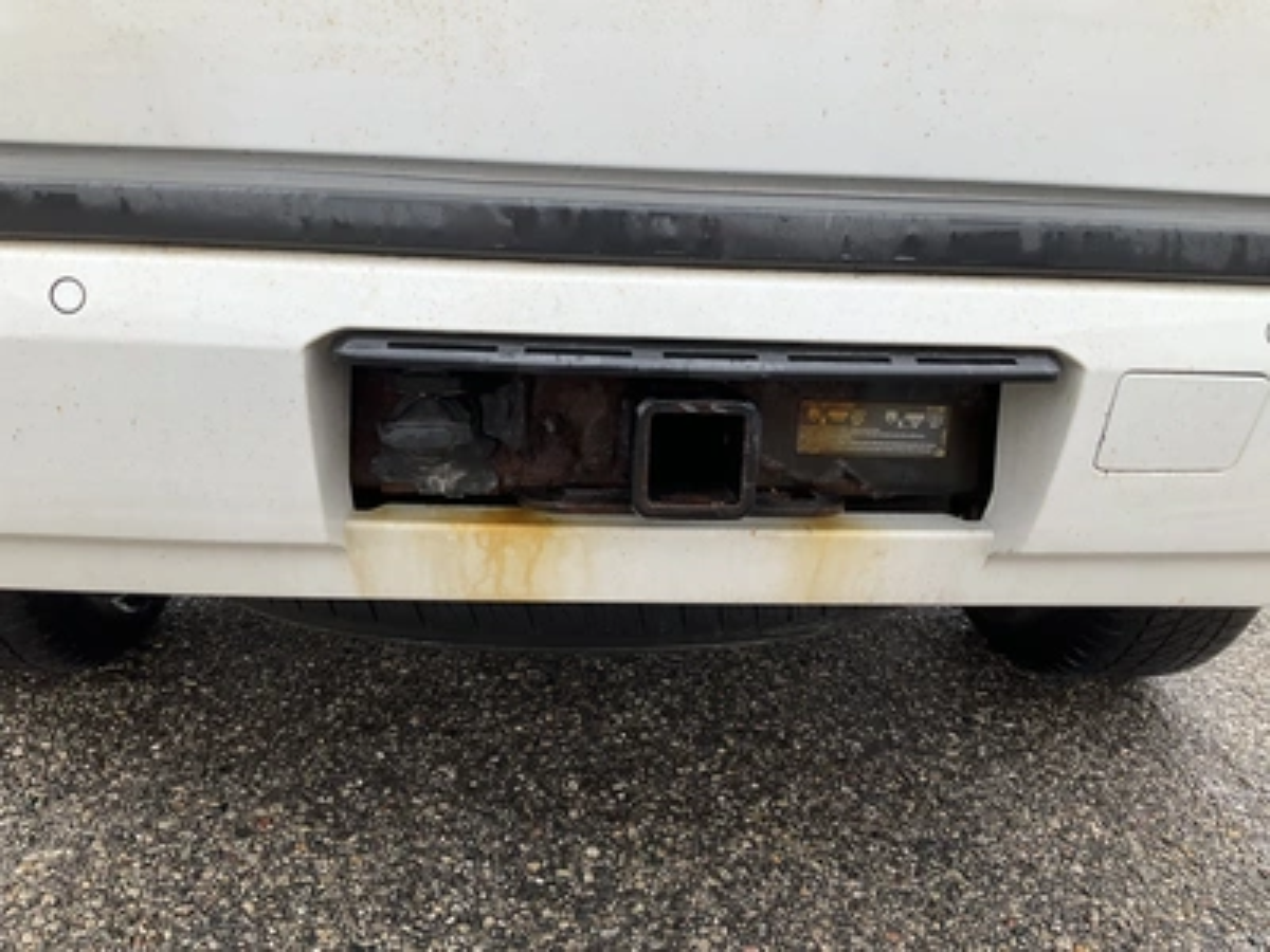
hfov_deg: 61.7
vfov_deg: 48.2
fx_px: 1064
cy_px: 476
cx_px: 635
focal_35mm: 29
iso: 20
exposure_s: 1/182
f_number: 1.8
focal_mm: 3
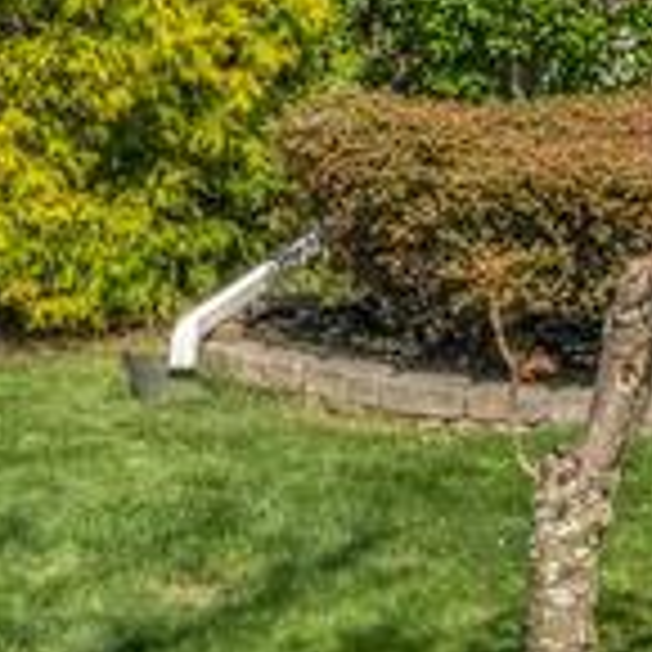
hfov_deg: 11.1
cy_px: -22
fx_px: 3137
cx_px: 1183
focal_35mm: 147
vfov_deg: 11.7
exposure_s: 1/1250
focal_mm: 17.5
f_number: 7.1
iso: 250
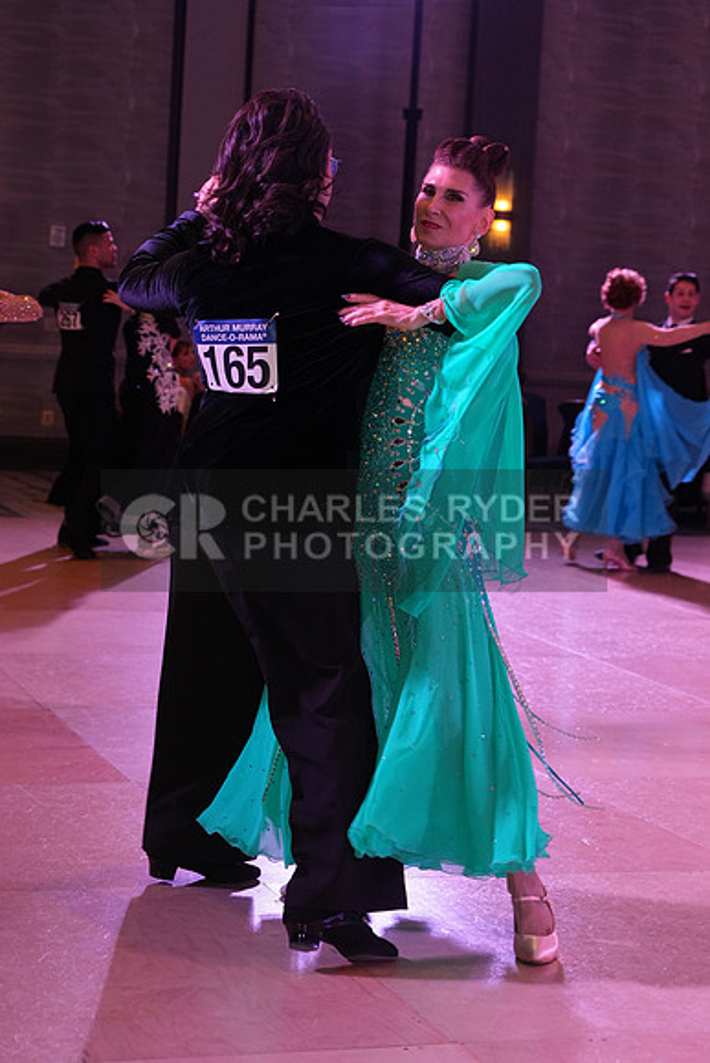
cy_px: 532
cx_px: 355
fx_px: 2217
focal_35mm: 75
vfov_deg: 27.0
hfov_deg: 18.2
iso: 2000
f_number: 5.6
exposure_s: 1/250
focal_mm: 75
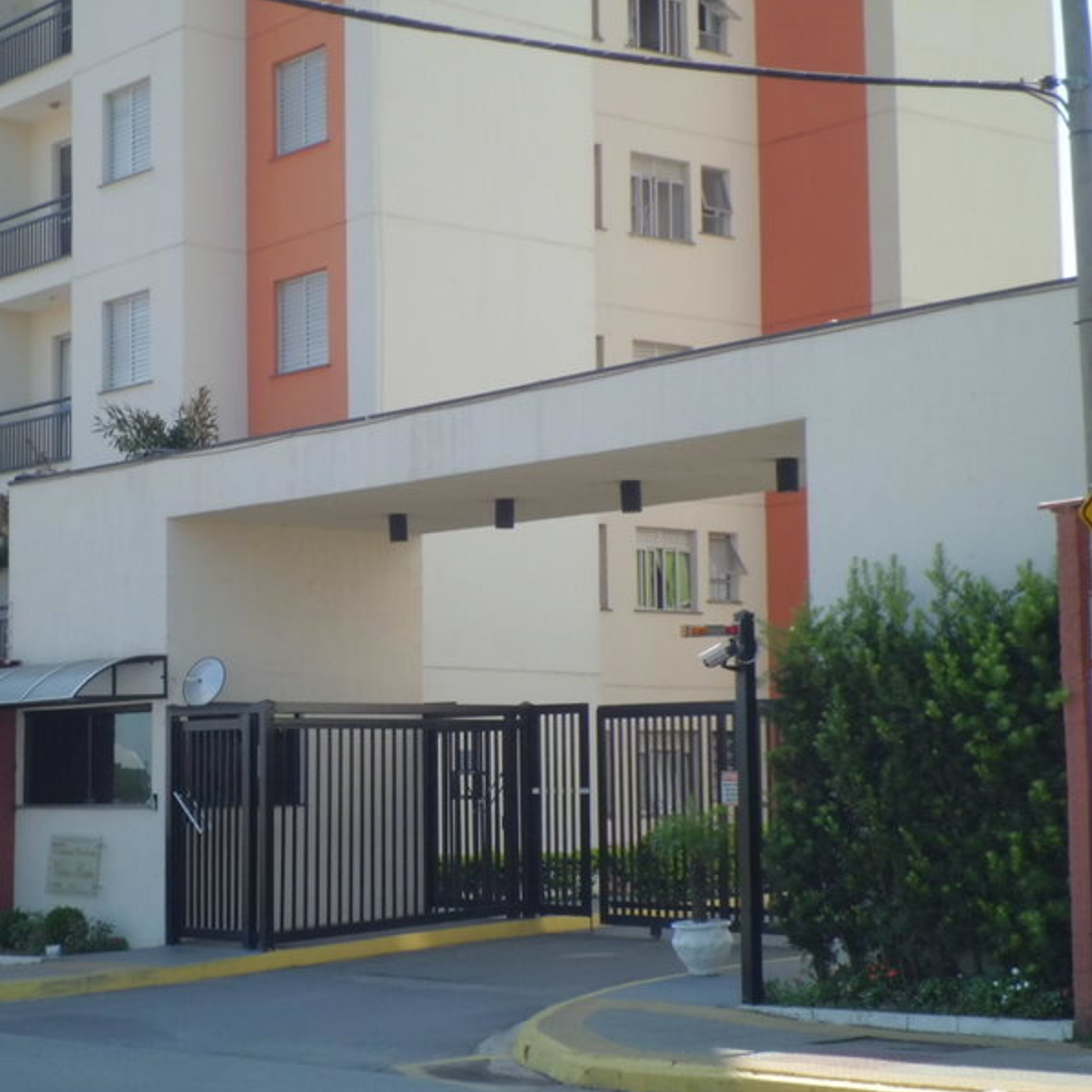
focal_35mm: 71
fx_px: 2534
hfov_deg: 24.3
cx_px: 424
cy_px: 546
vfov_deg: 24.3
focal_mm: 10.7
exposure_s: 1/400
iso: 100
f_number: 3.9
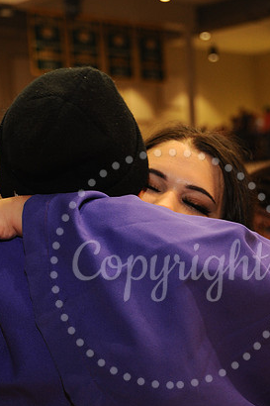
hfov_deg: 13.8
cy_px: 267
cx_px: 170
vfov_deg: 20.6
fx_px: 1115
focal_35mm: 99
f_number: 5.6
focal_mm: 70
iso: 1250
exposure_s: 1/60
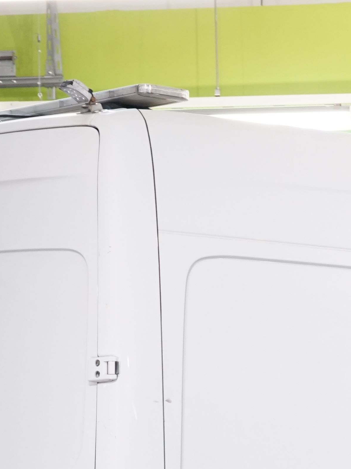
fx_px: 2800
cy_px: 550
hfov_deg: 7.1
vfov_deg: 9.4
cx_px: 499
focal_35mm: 207
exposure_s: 1/80
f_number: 5
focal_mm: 57
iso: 1250
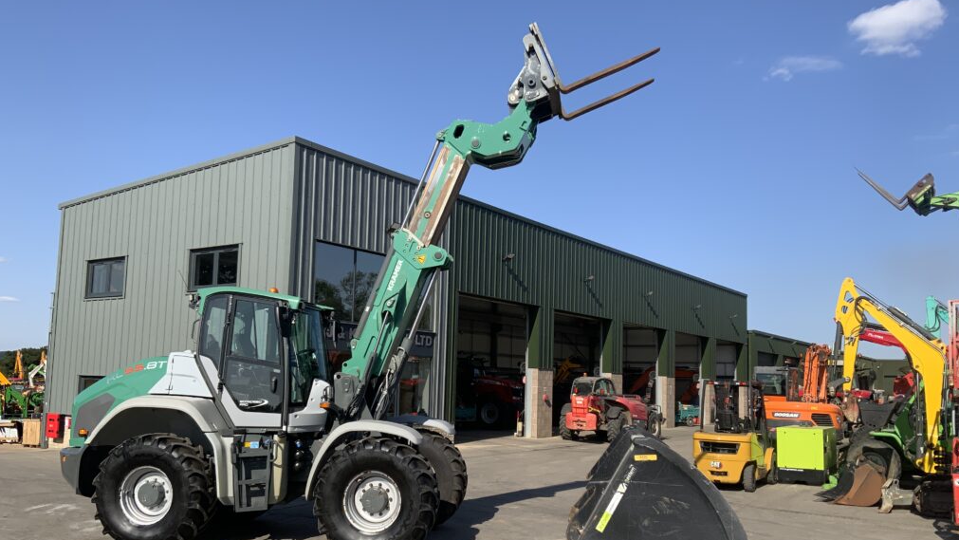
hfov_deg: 61.0
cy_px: 311
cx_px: 478
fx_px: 814
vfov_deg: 36.6
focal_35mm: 32
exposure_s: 1/1912
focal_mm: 3
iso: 16
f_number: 1.8
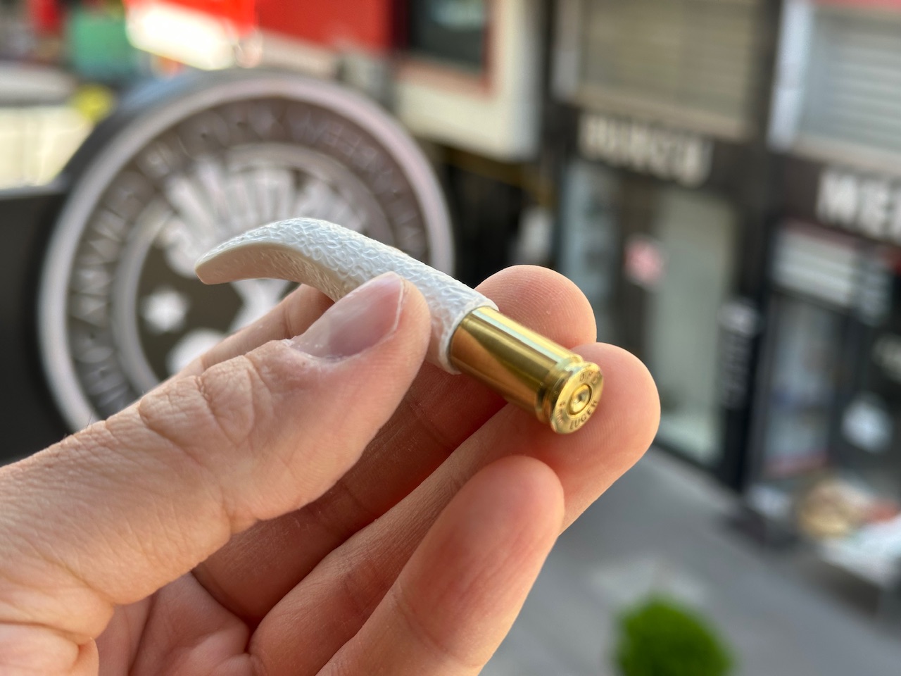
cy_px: 338
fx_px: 1249
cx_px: 450
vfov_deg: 30.3
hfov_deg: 39.7
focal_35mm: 48
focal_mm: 6.86
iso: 64
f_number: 1.78
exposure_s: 1/345
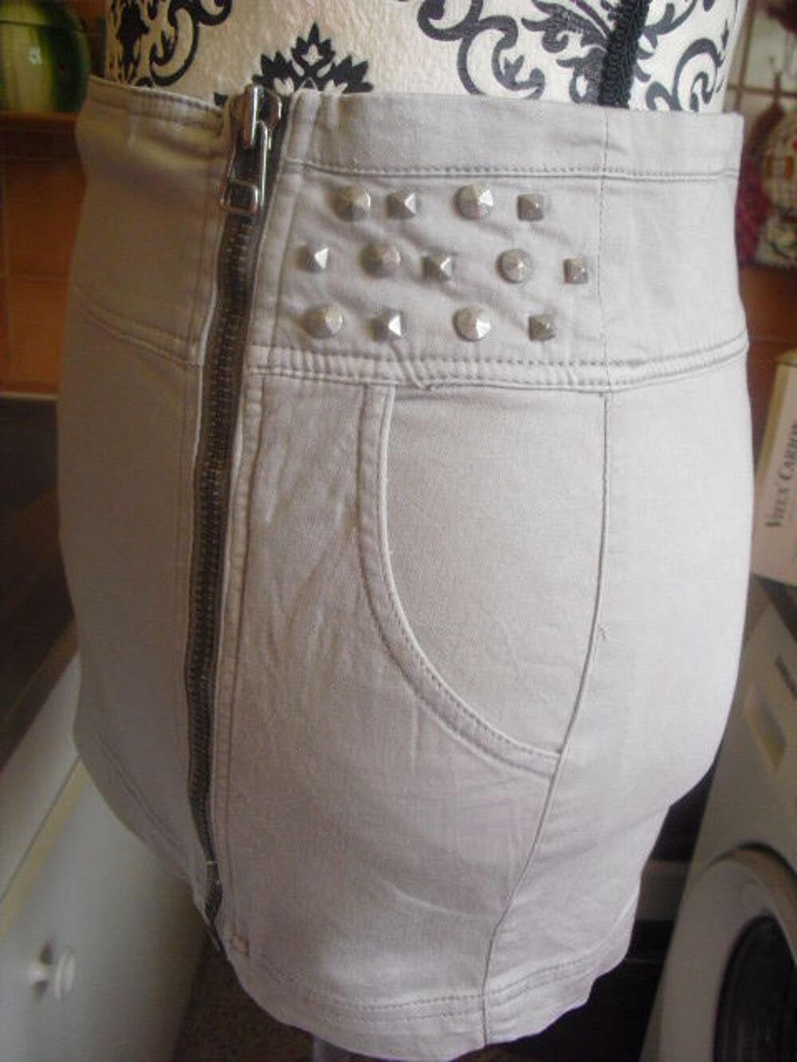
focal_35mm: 36
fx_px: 1105
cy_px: 531
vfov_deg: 51.4
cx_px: 398
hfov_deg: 39.7
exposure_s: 1/100
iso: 400
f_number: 3.1
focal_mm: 6.3
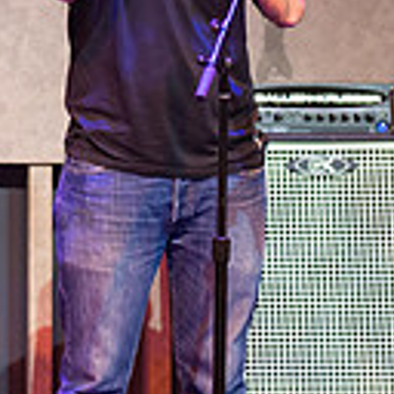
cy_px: 26
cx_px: -323
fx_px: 3464
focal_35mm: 269
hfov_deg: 6.4
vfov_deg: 6.5
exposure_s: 1/200
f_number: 2.8
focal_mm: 70
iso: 3200
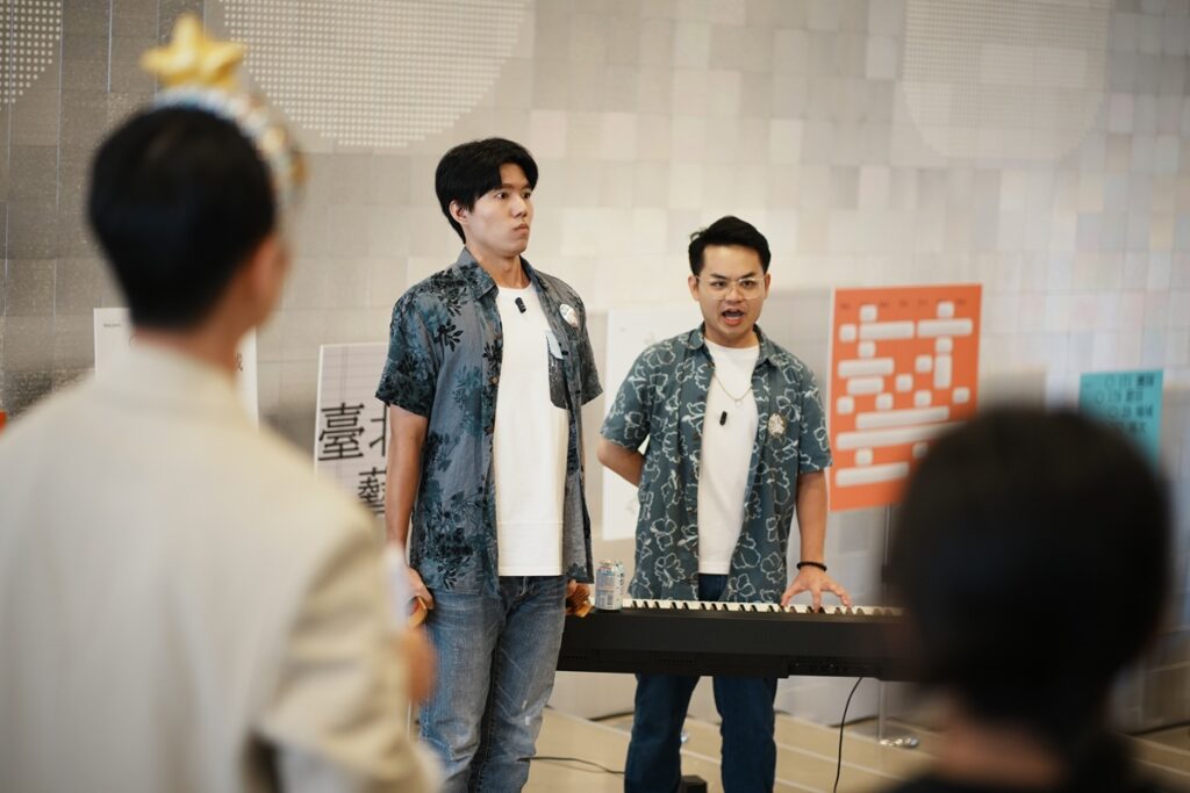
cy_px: 396
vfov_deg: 16.1
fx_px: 2810
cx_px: 595
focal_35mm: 85
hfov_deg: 23.9
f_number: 1.8
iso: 500
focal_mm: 85
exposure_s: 1/125
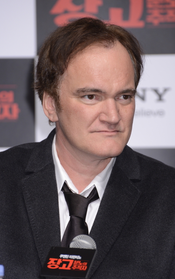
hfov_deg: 5.0
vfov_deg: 8.0
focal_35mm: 262
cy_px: 148
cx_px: 87
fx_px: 1999
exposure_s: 1/125
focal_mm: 230
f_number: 8
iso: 800
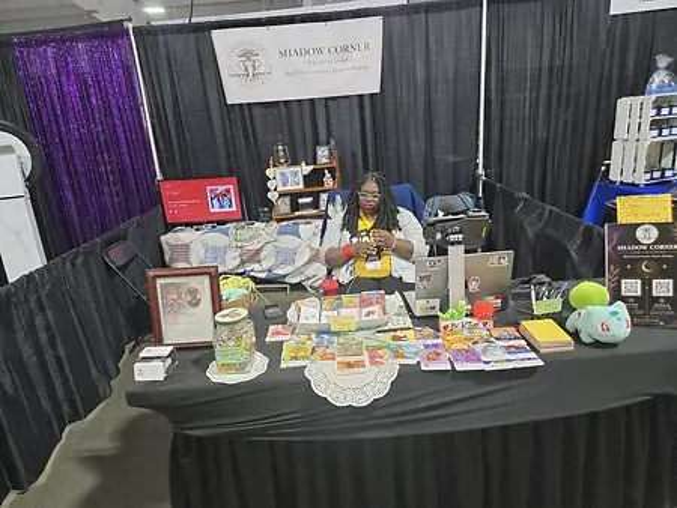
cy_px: 254
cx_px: 338
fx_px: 450
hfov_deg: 73.9
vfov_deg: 58.9
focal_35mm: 23
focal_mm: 5.4
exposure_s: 1/120
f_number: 1.8
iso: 1000
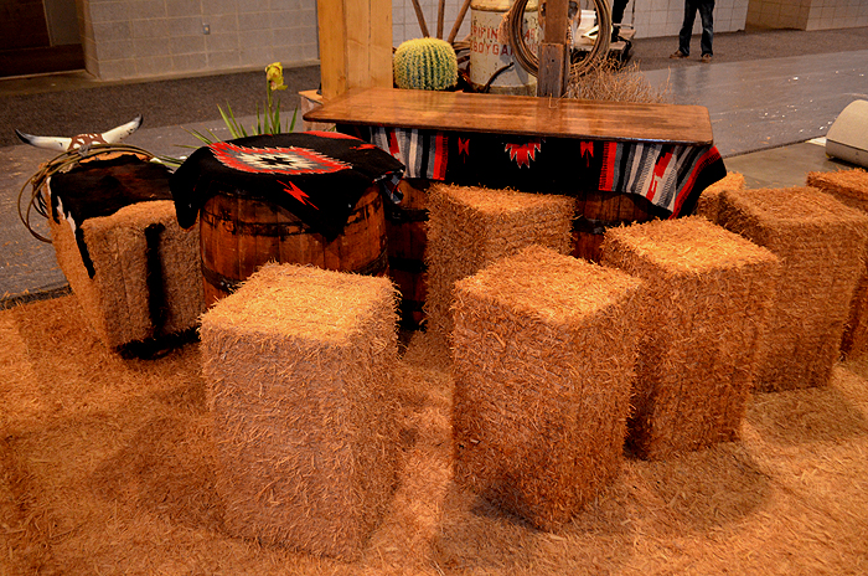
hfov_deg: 57.3
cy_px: 288
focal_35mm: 33
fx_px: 794
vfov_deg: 39.8
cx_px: 434
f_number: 3.8
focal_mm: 22
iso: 2200
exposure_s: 1/60
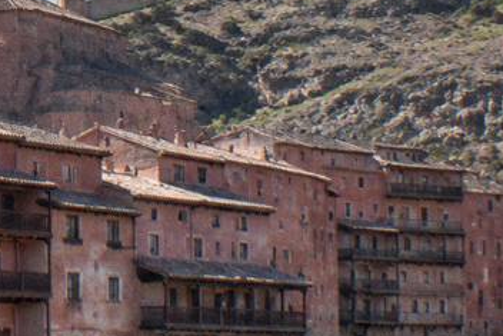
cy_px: 229
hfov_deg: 16.2
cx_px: 163
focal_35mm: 126
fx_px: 1761
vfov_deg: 10.9
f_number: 3.2
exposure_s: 1/160
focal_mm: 37
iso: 1000
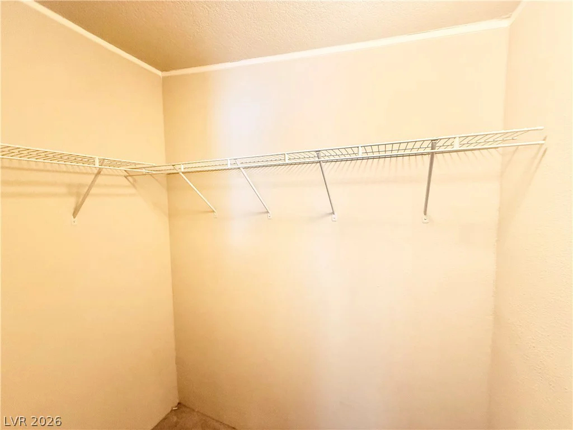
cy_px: 215
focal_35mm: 14
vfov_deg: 85.7
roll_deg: +0.7
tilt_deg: -3.4
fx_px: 232
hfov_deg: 102.1
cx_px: 286
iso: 320
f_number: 2.2
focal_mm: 2.22
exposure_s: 1/60
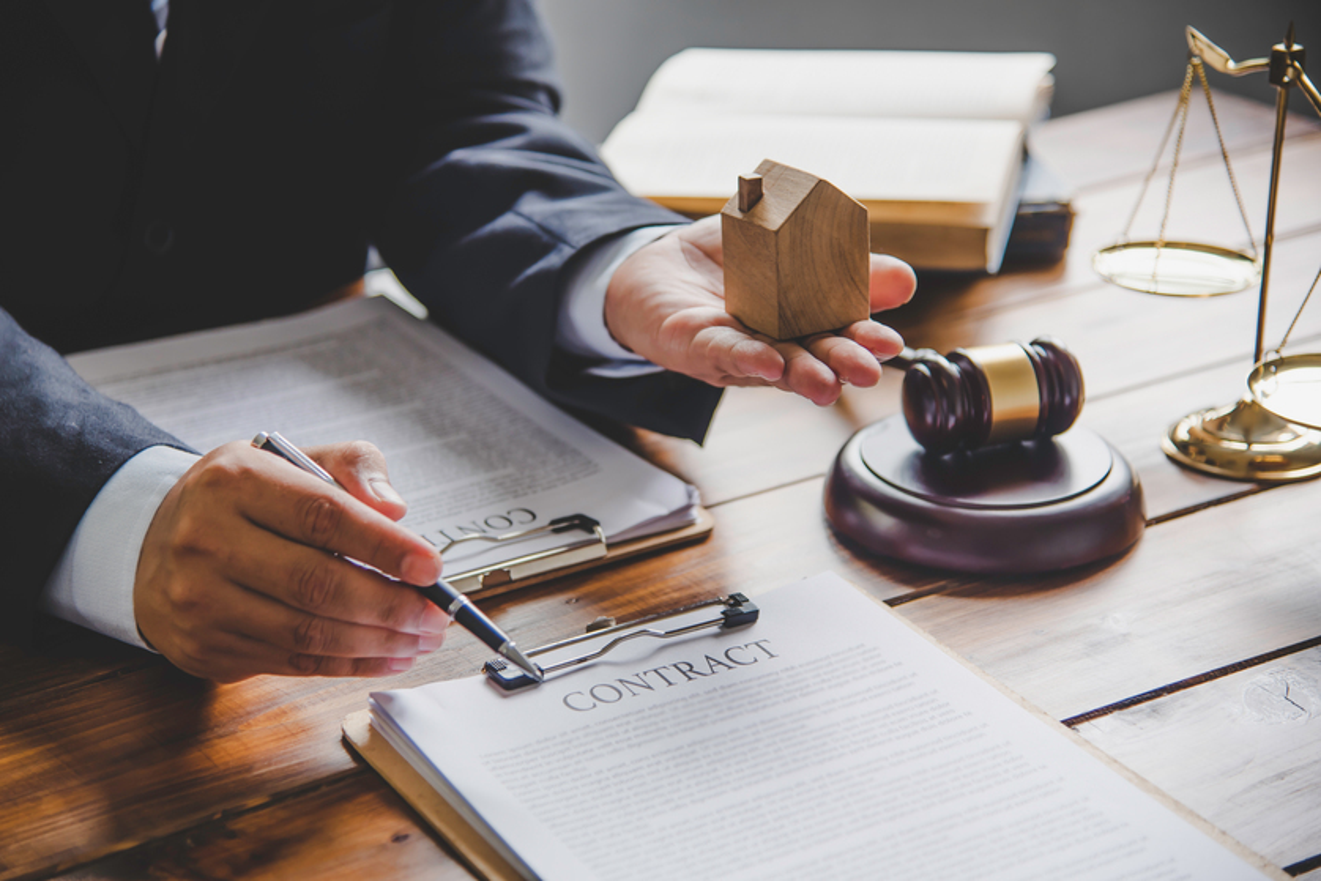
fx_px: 2862
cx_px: 660
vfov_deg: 17.5
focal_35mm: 78
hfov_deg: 26.0
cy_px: 440
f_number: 4
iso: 100
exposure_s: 1/125
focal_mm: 78
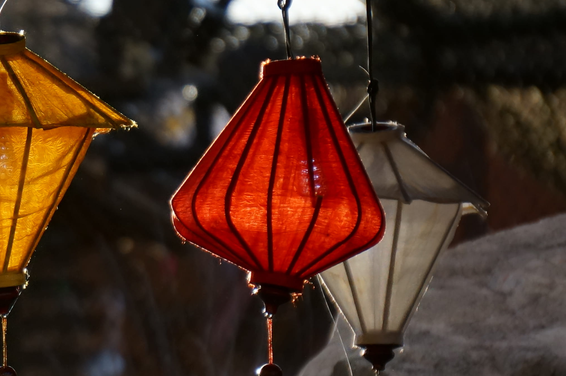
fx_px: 11045
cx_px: -32
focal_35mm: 703
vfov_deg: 2.0
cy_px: 218
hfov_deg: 2.9
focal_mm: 193
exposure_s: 1/320
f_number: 6.3
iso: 400
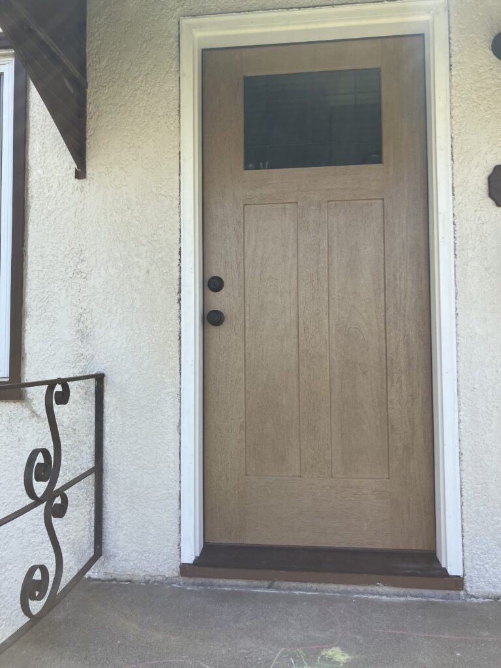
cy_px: 334
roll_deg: +1.0
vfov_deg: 63.4
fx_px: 540
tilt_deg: +2.9
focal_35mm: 28
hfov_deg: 49.7
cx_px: 250
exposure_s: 1/615
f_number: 1.8
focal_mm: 3.99
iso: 32
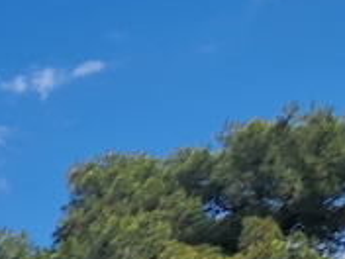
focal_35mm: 157
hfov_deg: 10.0
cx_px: -621
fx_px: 1565
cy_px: 716
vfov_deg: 8.3
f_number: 1.8
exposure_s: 1/2408
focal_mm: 5.4
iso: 50
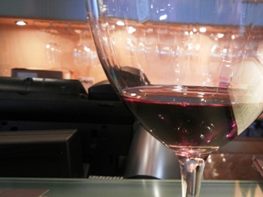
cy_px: 132
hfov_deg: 39.2
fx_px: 357
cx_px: 201
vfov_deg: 30.6
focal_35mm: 47
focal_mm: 5.4
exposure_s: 1/17.8
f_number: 3.5
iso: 400
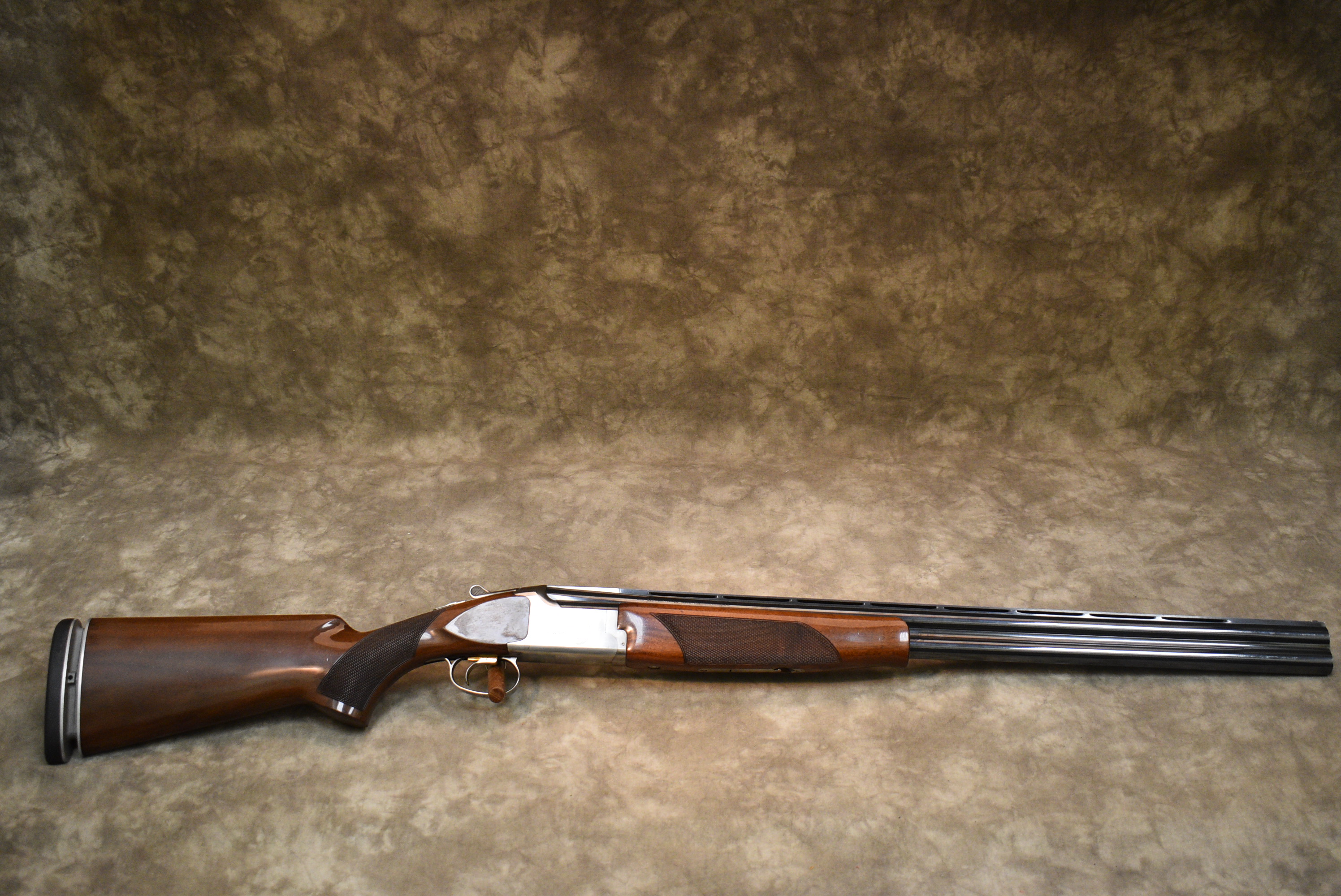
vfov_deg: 35.6
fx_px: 1398
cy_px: 448
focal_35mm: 38
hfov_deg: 51.2
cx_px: 670
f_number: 4
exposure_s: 1/125
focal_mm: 25
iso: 1250
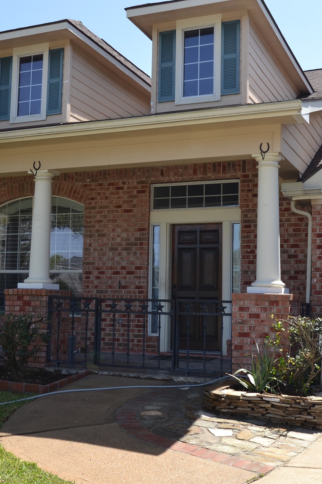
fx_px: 617
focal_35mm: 46
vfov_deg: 42.8
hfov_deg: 29.2
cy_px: 246
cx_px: 153
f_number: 5.6
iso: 100
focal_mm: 20
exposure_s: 1/200
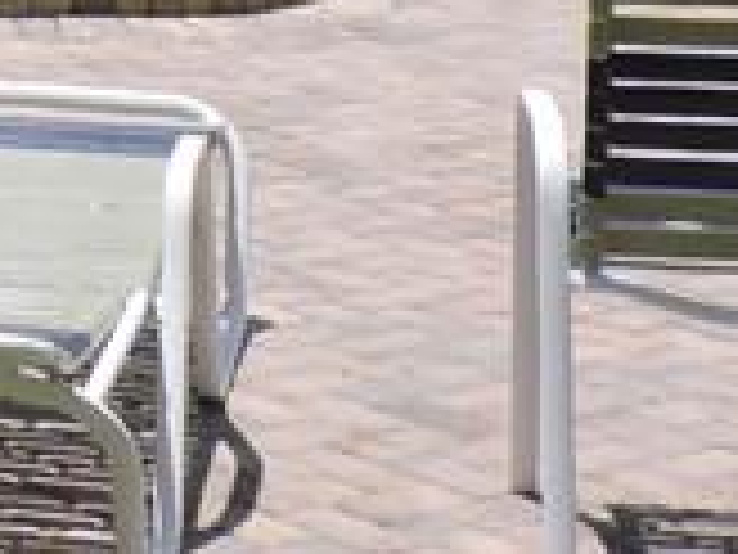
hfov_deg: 12.3
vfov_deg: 8.9
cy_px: -770
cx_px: -486
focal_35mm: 150
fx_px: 3198
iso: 220
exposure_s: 1/2500
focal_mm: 4.3
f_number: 3.7
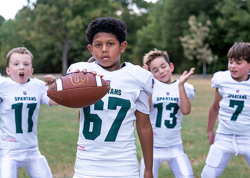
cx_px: 121
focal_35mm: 73
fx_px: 521
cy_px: 94
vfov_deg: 19.4
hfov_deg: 27.0
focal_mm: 50
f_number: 2.8
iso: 800
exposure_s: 1/320
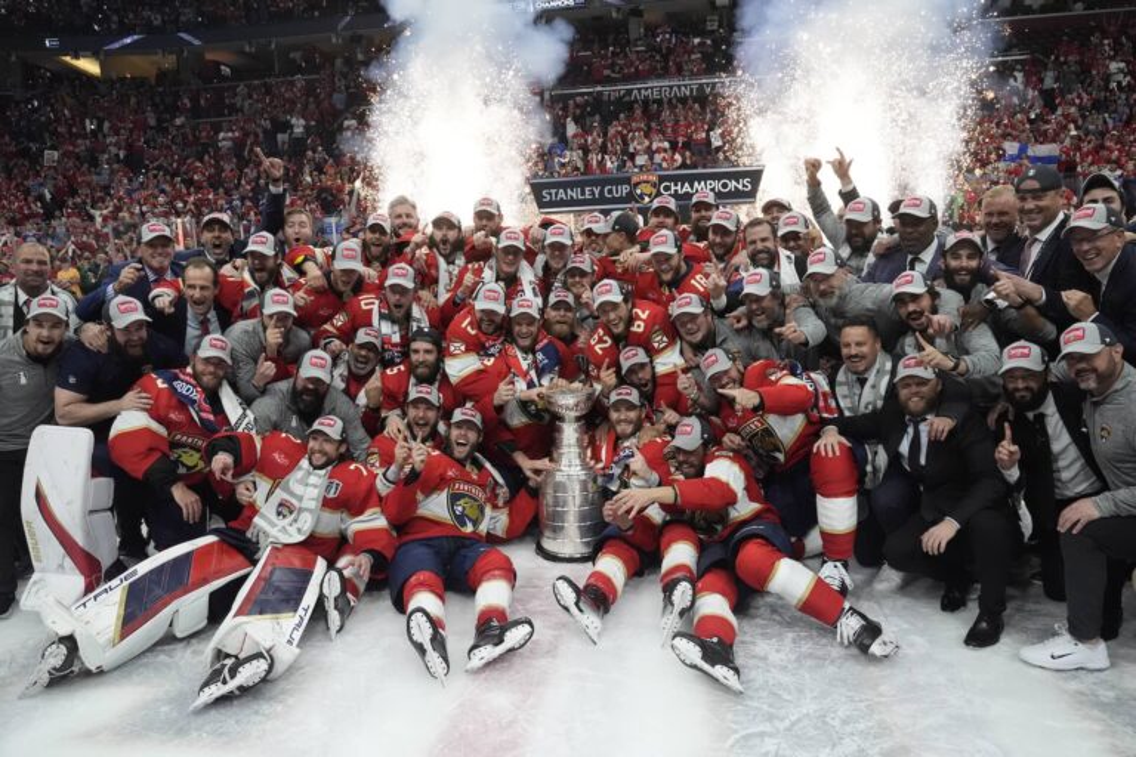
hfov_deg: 69.4
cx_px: 568
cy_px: 378
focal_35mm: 26
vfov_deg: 49.6
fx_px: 820
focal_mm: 26
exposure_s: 1/1250
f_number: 5
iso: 5000
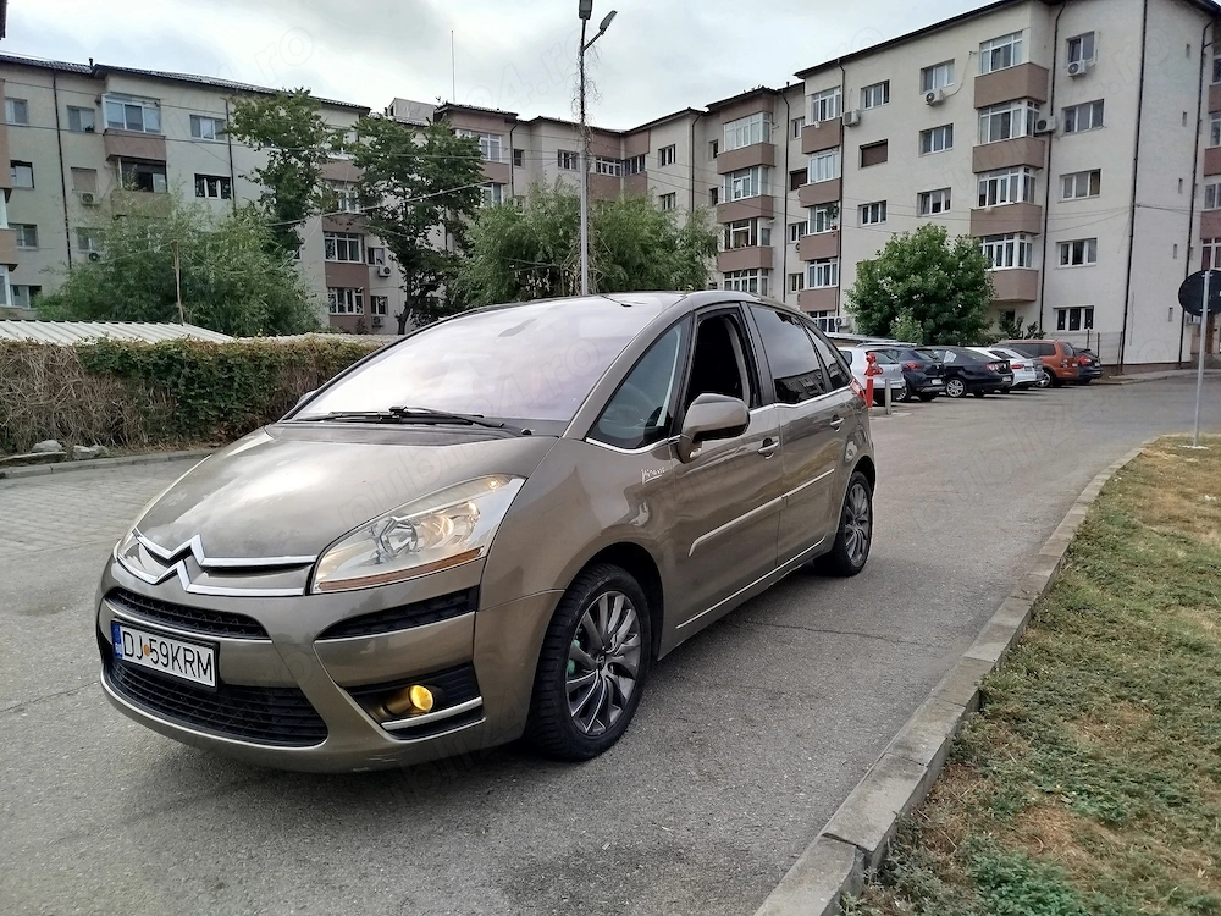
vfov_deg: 56.8
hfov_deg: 71.6
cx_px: 610
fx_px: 847
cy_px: 458
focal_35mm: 24
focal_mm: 5.31
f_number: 1.7
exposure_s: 1/1347
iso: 50
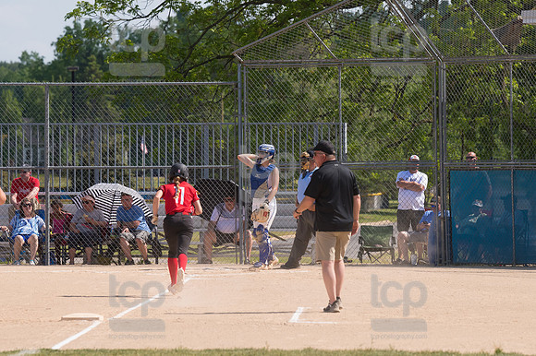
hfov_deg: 6.9
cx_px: 268
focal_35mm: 300
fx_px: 4464
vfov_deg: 4.6
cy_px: 178
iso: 320
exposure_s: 1/1600
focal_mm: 200
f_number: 5.6
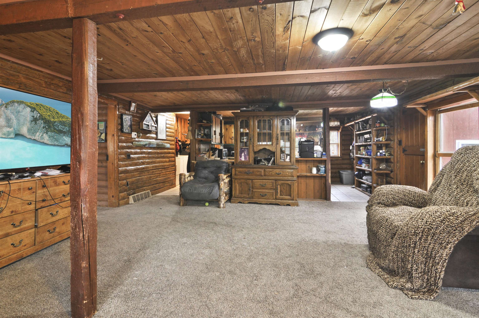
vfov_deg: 71.9
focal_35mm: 16
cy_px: 159
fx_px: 219
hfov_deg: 95.1
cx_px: 240
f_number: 7.1
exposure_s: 1
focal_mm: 11
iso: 400
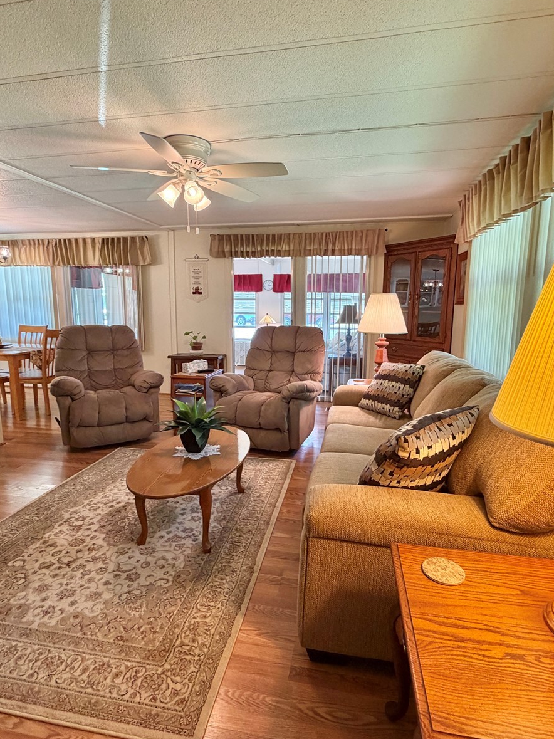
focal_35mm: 19
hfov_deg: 68.7
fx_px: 406
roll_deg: -0.8
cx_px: 278
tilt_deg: -9.7
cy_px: 367
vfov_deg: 84.7
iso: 160
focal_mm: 2.22
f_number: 2.2
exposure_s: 1/60
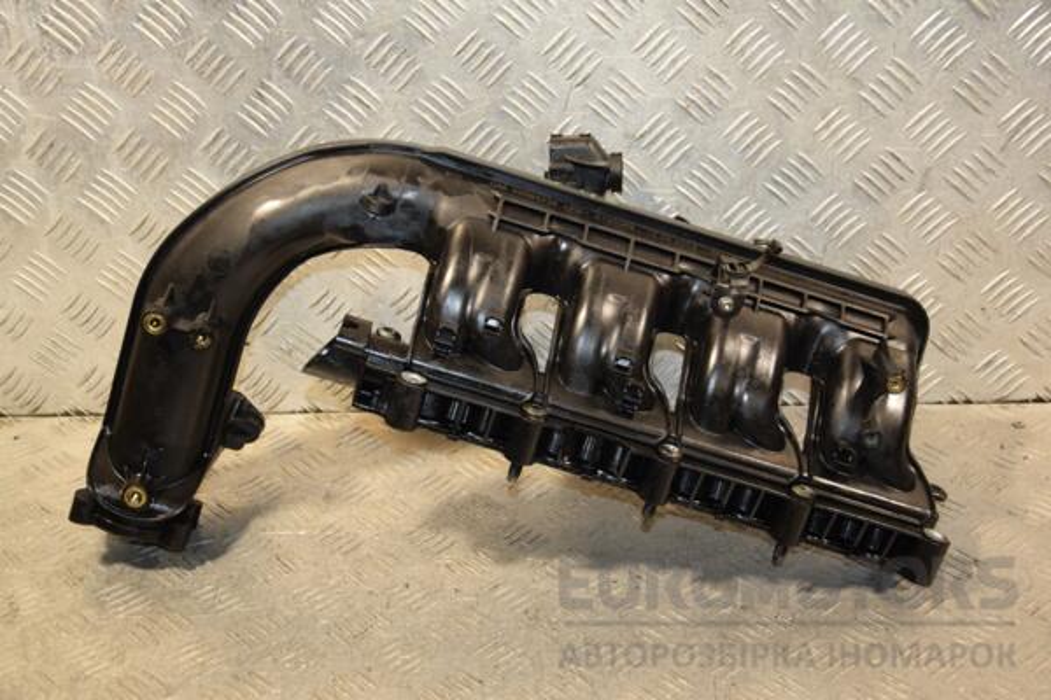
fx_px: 1664
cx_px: 526
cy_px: 350
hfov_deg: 35.1
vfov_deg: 23.8
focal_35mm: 57
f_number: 5
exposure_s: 1/160
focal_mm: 38
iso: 800
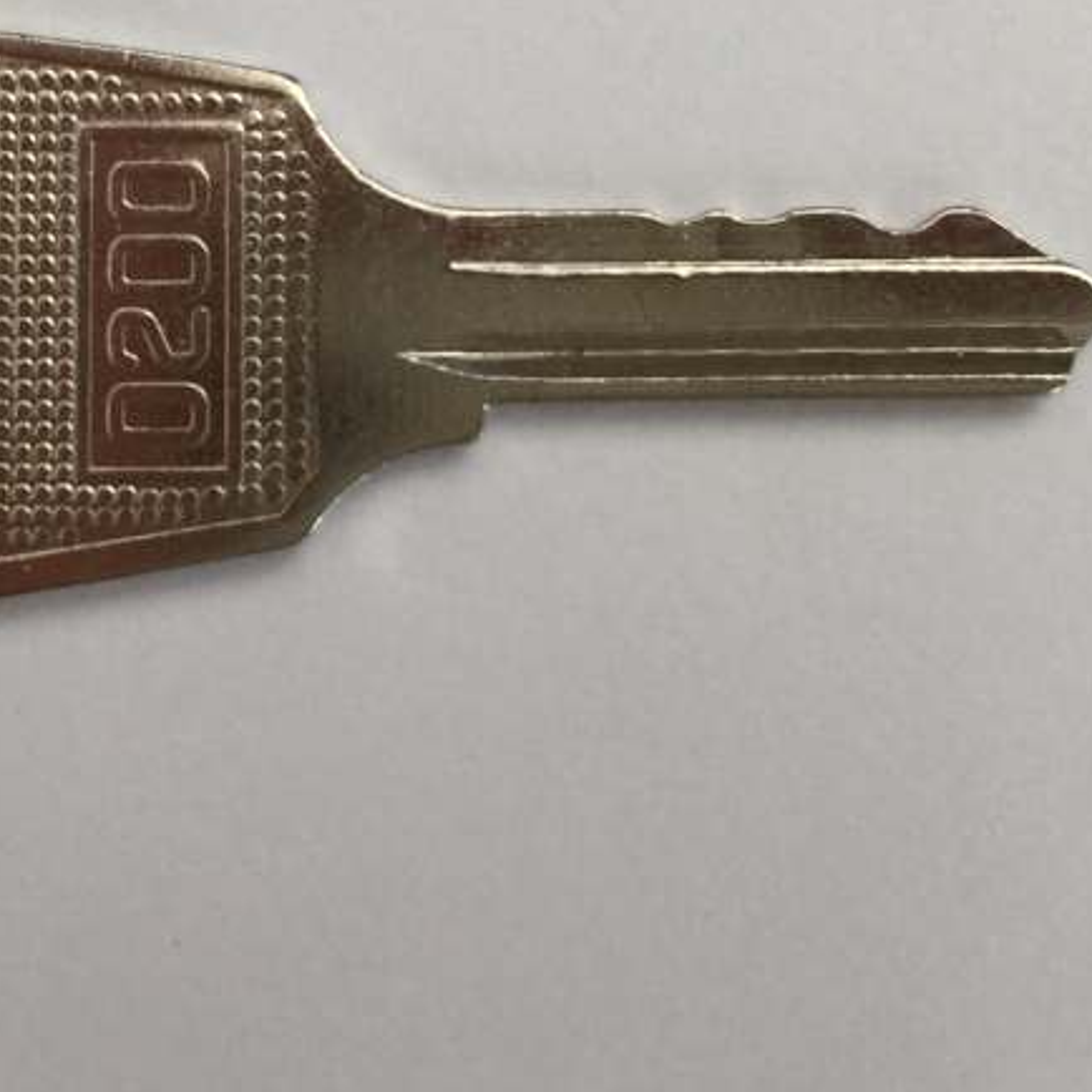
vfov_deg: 26.6
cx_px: 316
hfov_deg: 27.0
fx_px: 2248
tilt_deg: -82.6
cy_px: 151
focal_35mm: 63
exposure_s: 1/33
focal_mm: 4.15
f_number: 2.2
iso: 32
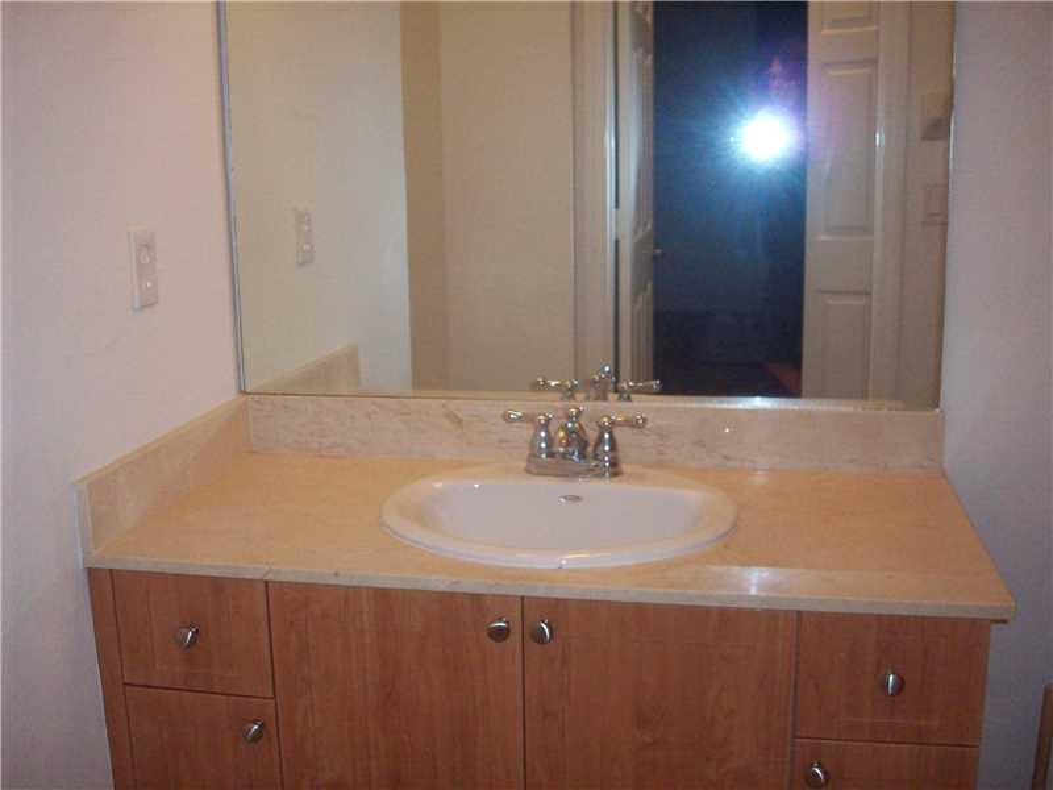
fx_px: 1126
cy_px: 395
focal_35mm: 37
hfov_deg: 50.1
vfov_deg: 38.7
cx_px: 526
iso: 200
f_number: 2.8
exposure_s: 1/64
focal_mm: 6.2
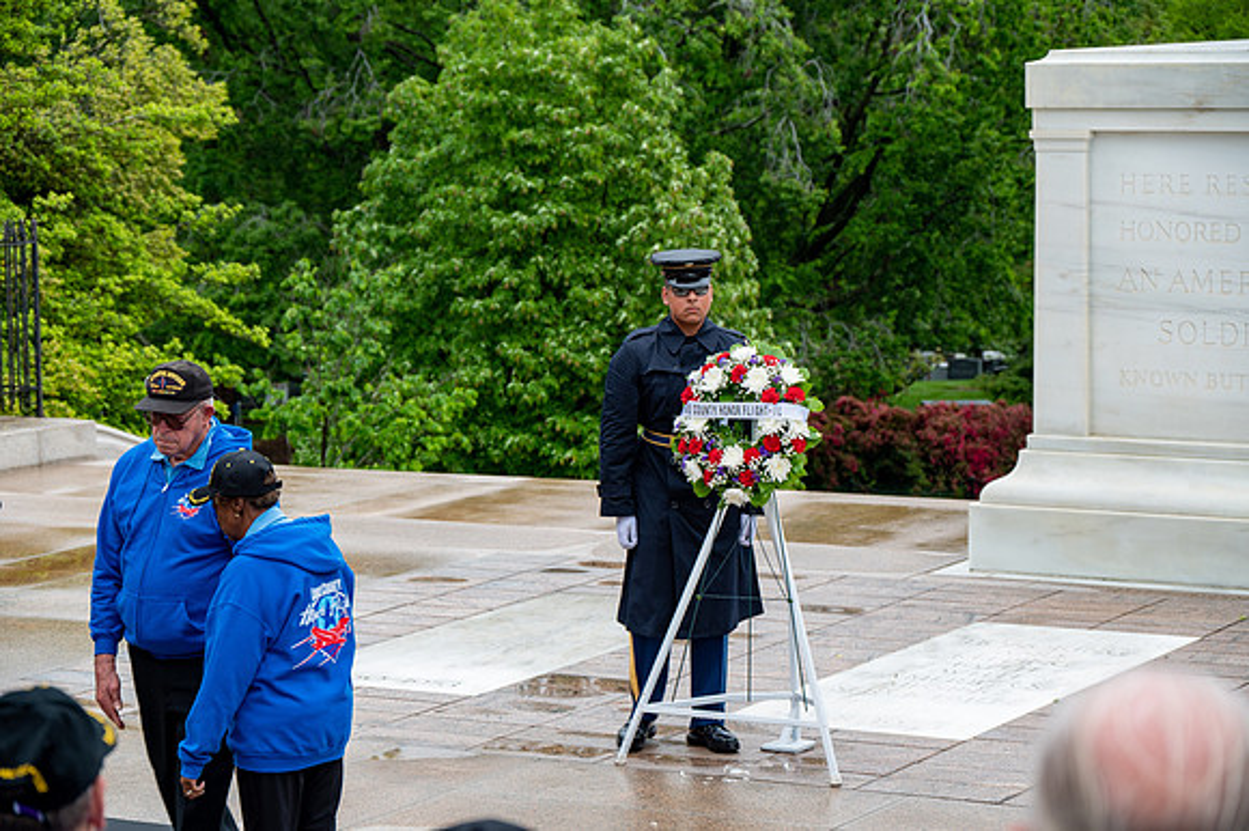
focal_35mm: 104
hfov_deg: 19.7
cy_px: 416
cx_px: 624
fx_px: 3606
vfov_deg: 13.1
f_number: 6.3
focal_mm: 104
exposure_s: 1/100
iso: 125
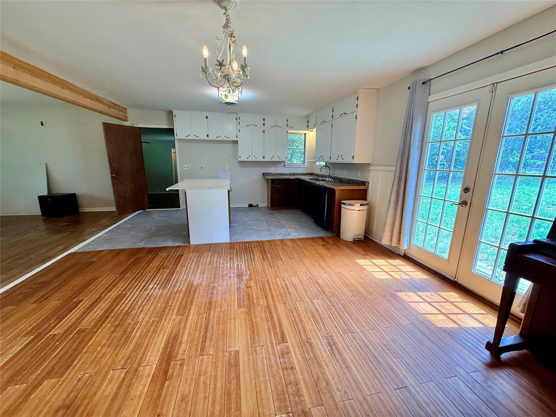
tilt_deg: -11.1
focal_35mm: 14
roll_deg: -0.2
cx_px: 278
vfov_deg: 85.7
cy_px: 208
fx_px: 225
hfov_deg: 102.1
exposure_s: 1/120
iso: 200
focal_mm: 2.22
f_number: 2.2
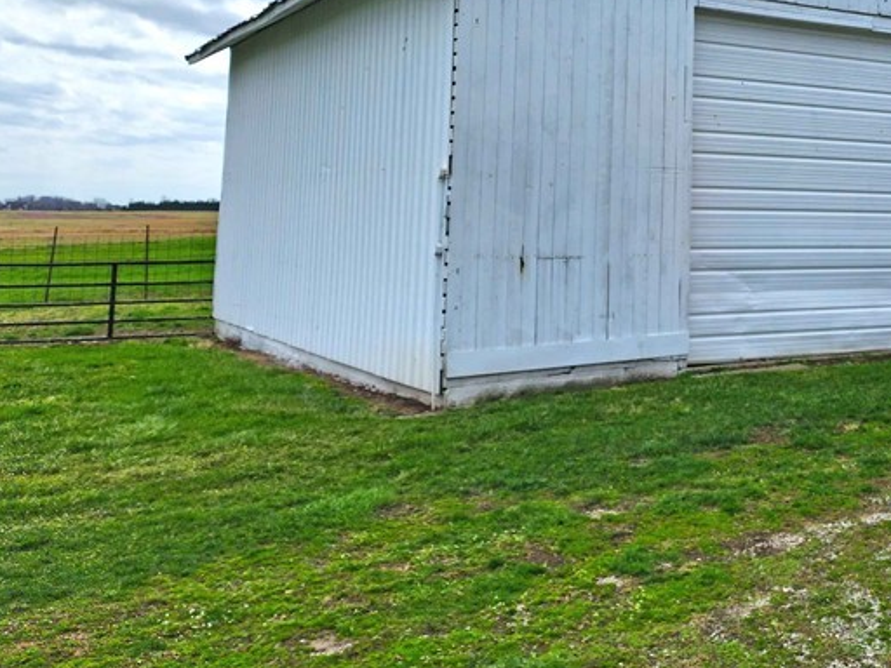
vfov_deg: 30.3
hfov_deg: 38.8
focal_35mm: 46
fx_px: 1184
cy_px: 87
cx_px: 776
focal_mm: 6.4
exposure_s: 1/2054
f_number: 1.8
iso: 12
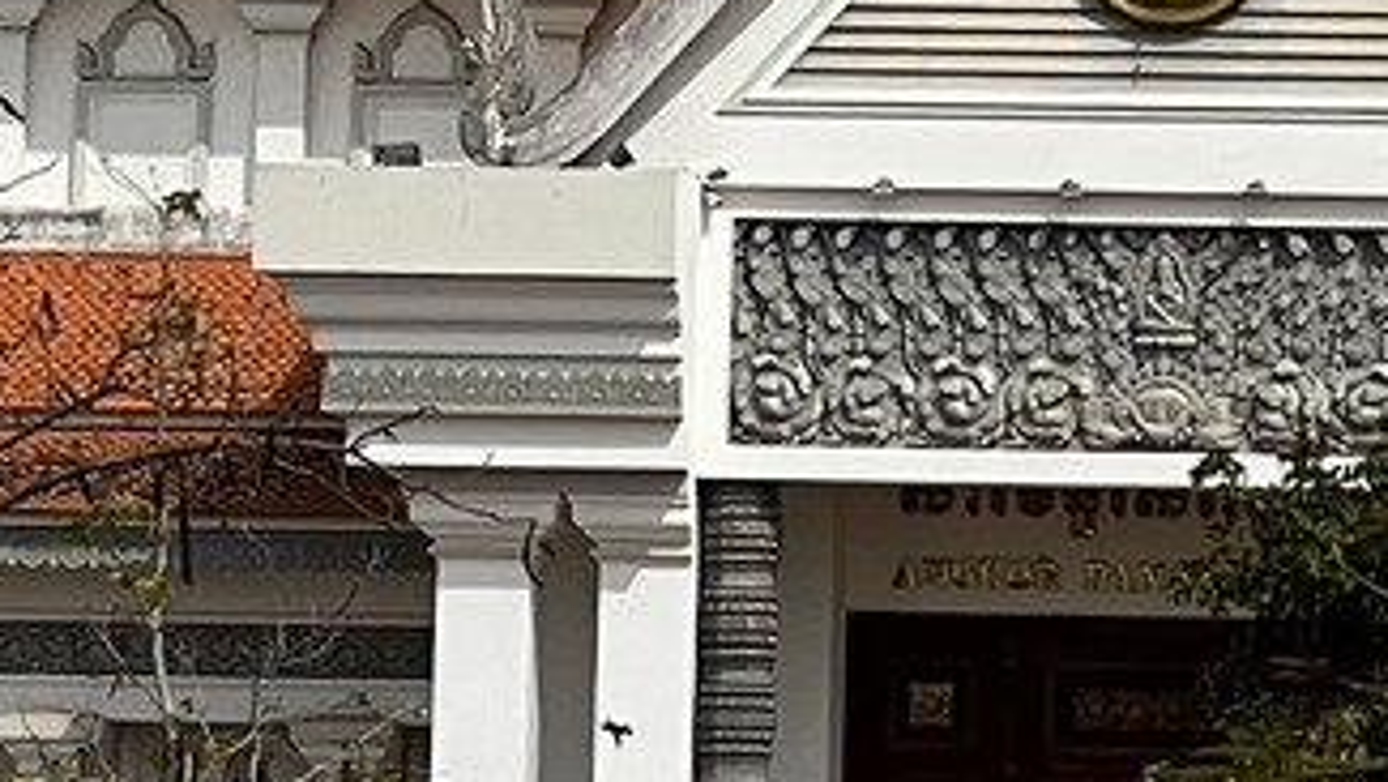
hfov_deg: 5.2
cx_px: 2357
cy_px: 175
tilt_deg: +1.8
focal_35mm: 413
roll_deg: +0.1
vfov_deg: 2.9
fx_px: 15204
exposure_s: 1/1054
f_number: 2.8
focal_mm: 9
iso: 32
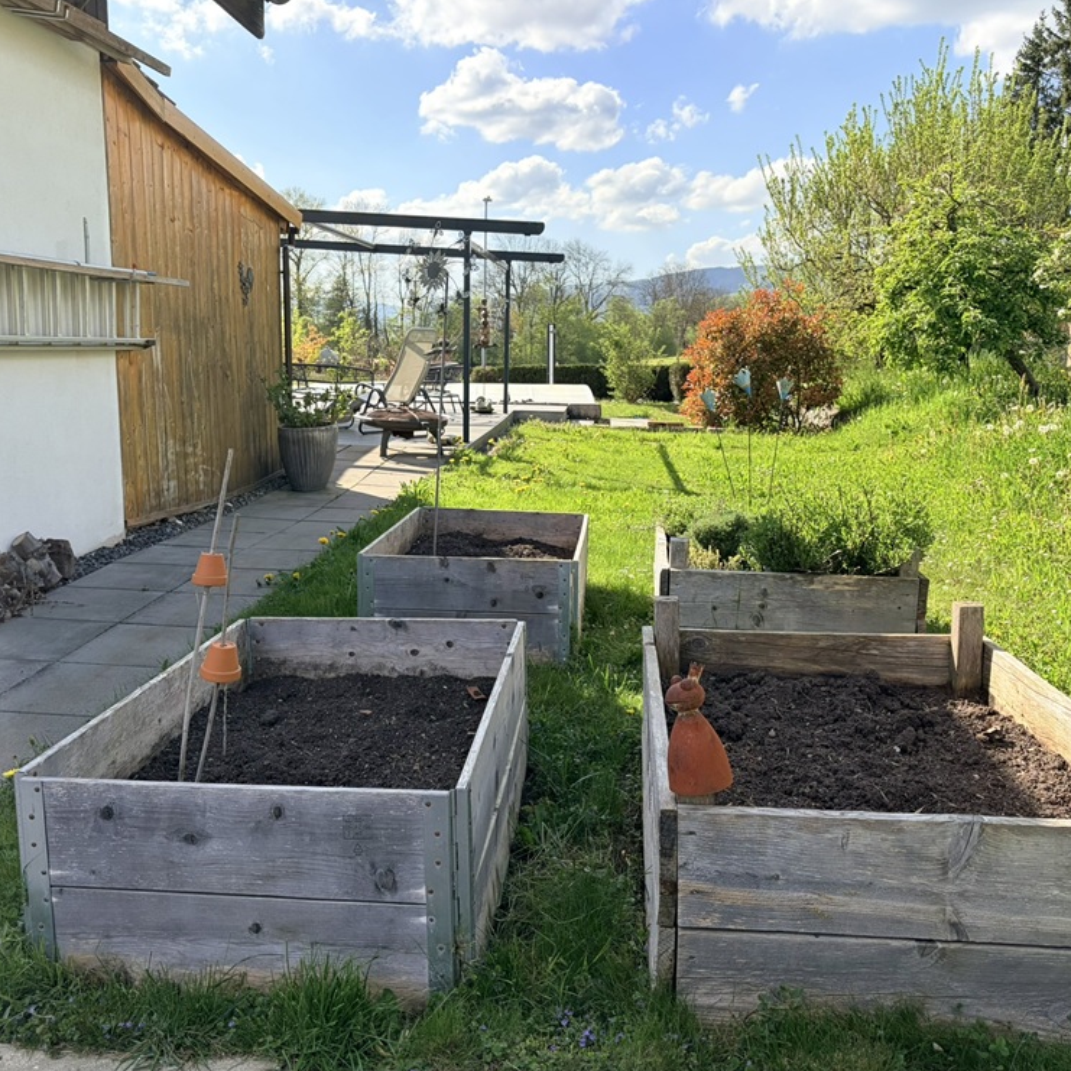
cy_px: 536
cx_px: 502
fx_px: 1085
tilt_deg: -10.5
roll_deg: -0.5
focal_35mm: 31
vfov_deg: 52.5
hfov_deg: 52.5
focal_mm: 5.96
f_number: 1.6
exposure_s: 1/1901
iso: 64
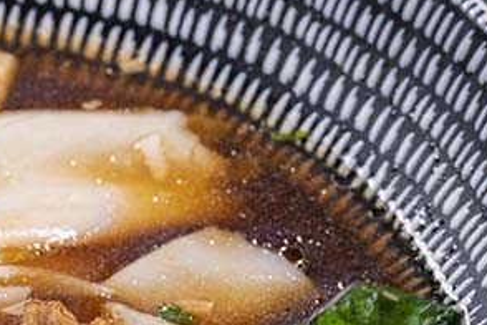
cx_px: -179
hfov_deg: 4.2
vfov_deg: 2.8
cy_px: 327
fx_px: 6628
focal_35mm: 490
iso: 400
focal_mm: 150
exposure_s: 1/250
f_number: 10
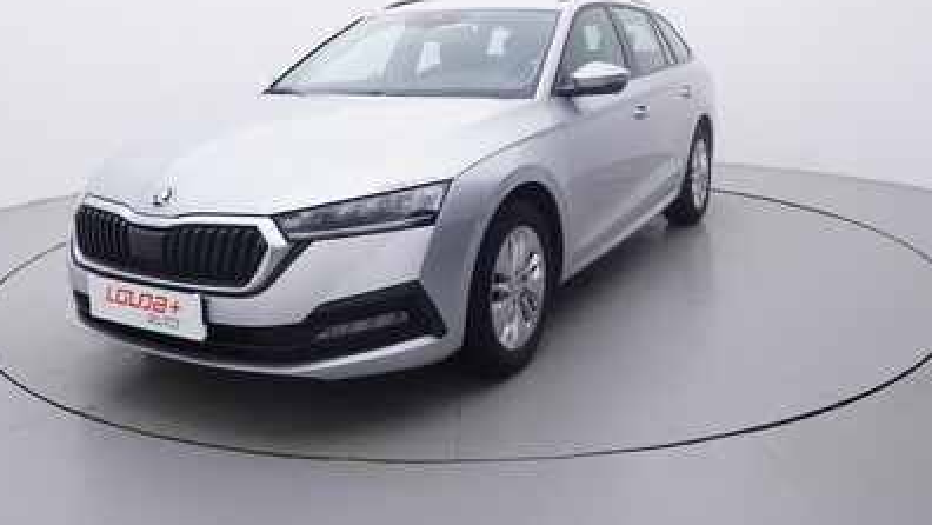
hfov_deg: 59.9
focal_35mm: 33
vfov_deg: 35.2
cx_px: 467
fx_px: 809
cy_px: 138
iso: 200
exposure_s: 1/80
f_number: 5
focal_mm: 15
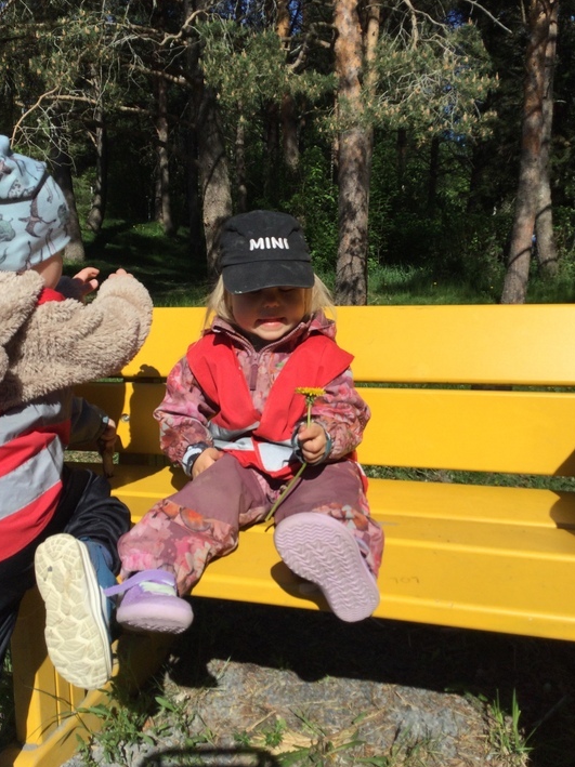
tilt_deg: -8.1
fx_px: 776
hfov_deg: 40.7
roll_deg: -0.3
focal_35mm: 35
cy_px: 374
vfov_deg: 52.6
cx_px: 282
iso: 25
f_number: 2.4
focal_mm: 3.3
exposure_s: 1/1812
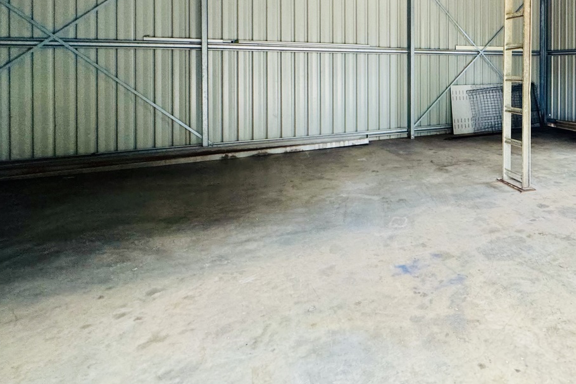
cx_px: 445
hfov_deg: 68.0
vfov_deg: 49.5
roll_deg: +0.2
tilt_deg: -0.7
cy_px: 69
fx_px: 384
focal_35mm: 24
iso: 500
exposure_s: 1/60
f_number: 2.2
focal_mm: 2.22
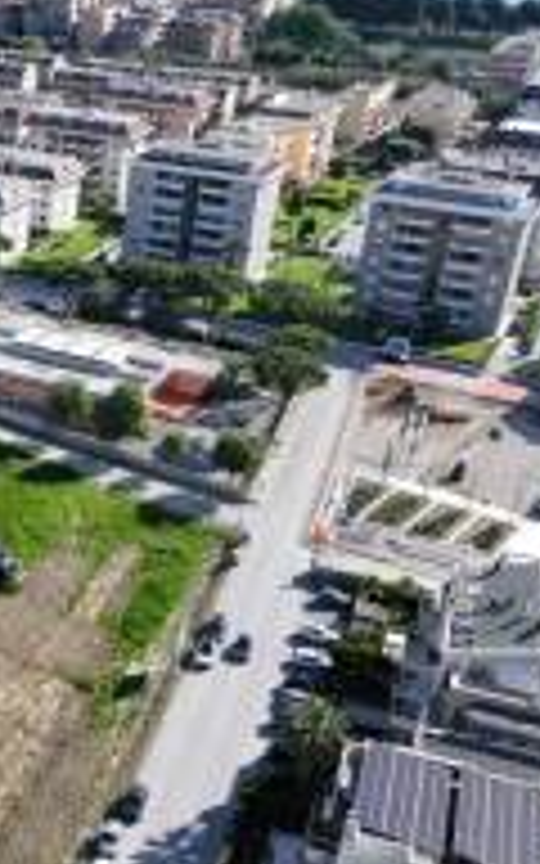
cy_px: 493
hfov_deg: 22.0
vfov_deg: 38.1
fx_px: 1248
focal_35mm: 53
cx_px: -158
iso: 150
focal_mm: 12.29
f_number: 2.8
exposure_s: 1/2000
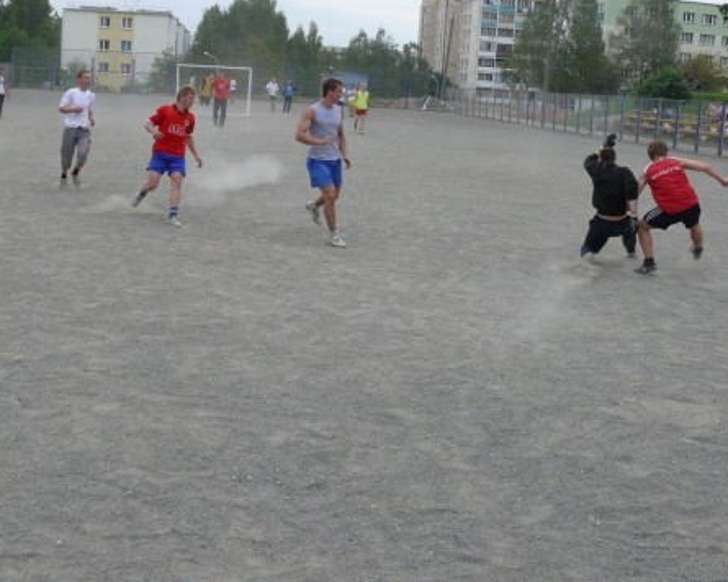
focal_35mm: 43
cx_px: 371
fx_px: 926
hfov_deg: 42.9
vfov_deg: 34.8
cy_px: 240
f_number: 5.6
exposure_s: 1/250
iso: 100
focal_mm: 7.4
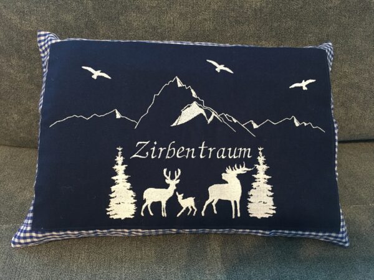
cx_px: 187
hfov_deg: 61.7
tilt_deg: -35.7
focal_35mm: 29
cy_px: 140
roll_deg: -3.0
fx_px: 313
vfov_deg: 48.2
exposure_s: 1/17
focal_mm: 4.15
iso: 250
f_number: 2.2
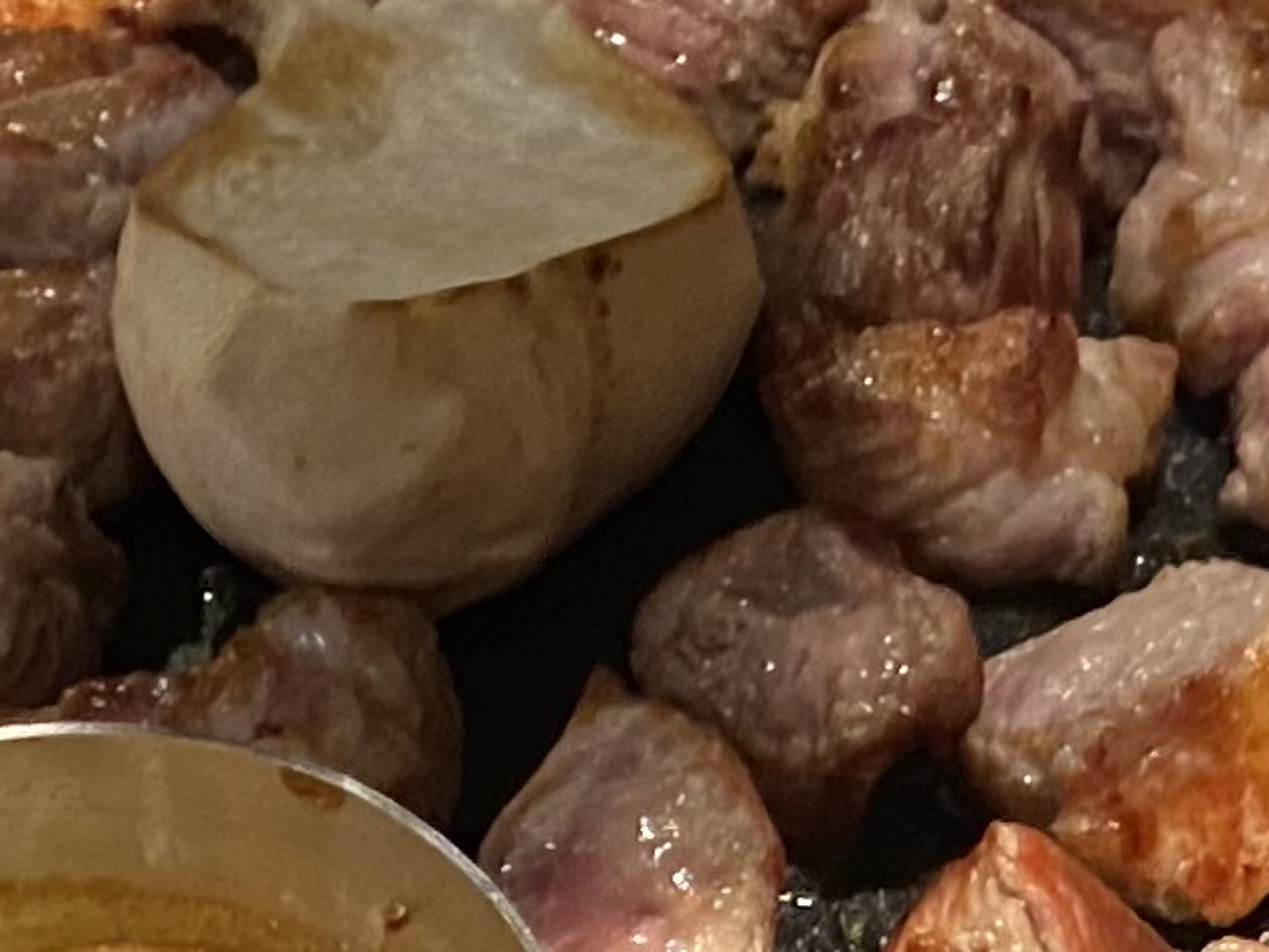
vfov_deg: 8.9
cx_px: 1732
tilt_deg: -40.7
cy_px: 679
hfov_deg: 11.5
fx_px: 6122
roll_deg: -1.8
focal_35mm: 167
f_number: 1.8
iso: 320
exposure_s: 1/60
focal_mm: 4.25
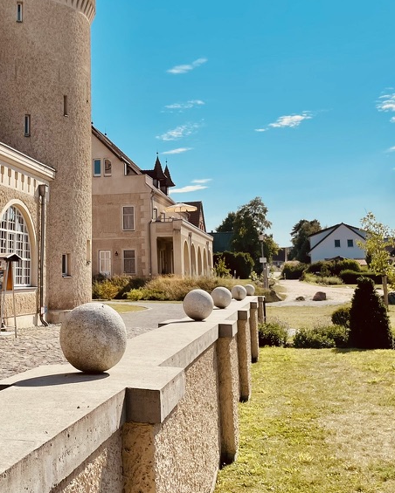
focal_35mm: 46
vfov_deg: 39.9
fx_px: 672
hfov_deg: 31.9
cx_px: 82
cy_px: 166
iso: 32
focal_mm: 4.2
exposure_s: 1/6494
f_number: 1.6
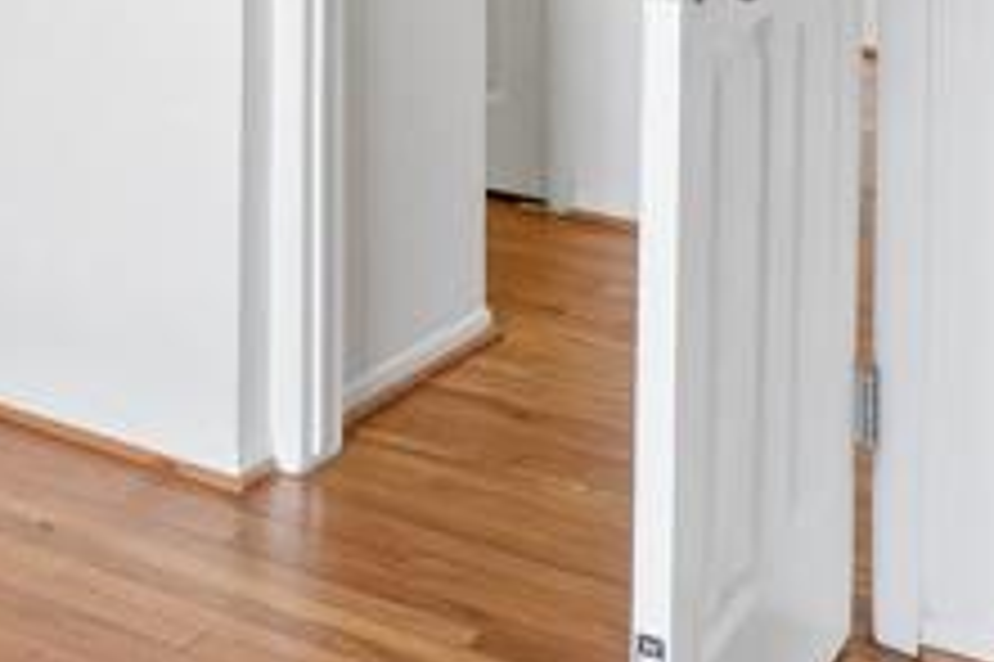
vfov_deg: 16.1
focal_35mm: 76
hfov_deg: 23.9
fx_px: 2105
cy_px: -387
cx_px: -234
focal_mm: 11
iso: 400
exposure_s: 1/20
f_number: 8
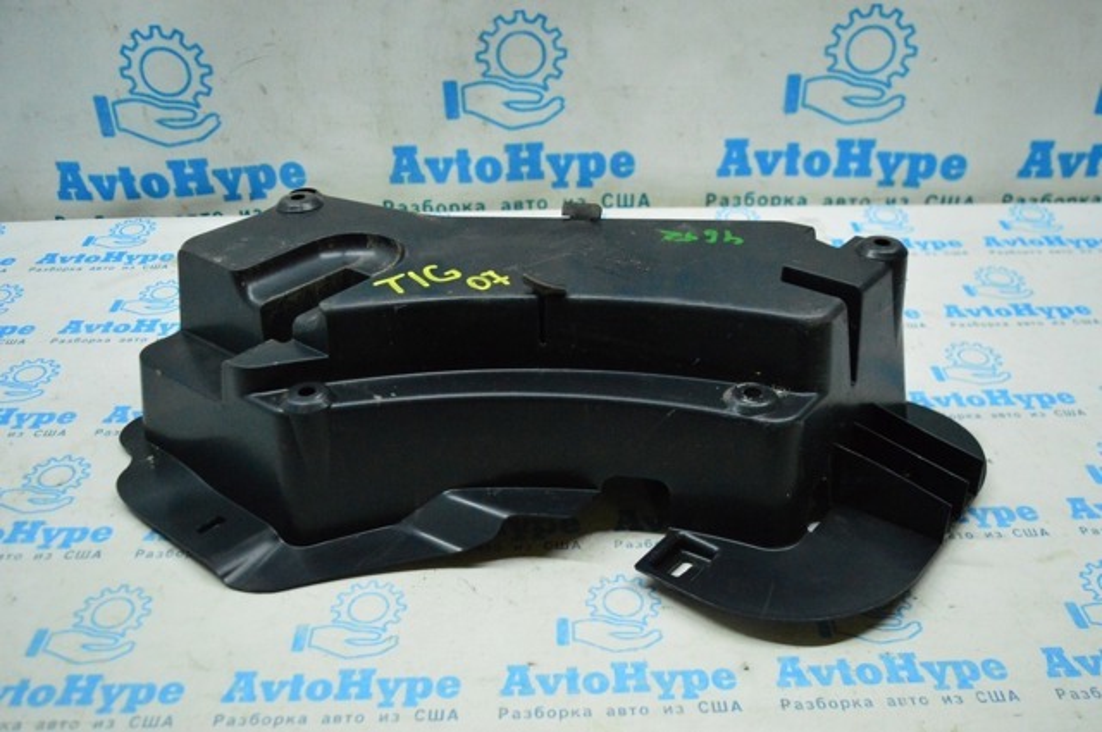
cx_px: 551
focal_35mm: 33
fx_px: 1009
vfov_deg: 39.9
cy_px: 366
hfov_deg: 57.3
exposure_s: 1/800
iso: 6400
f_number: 3.8
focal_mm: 22
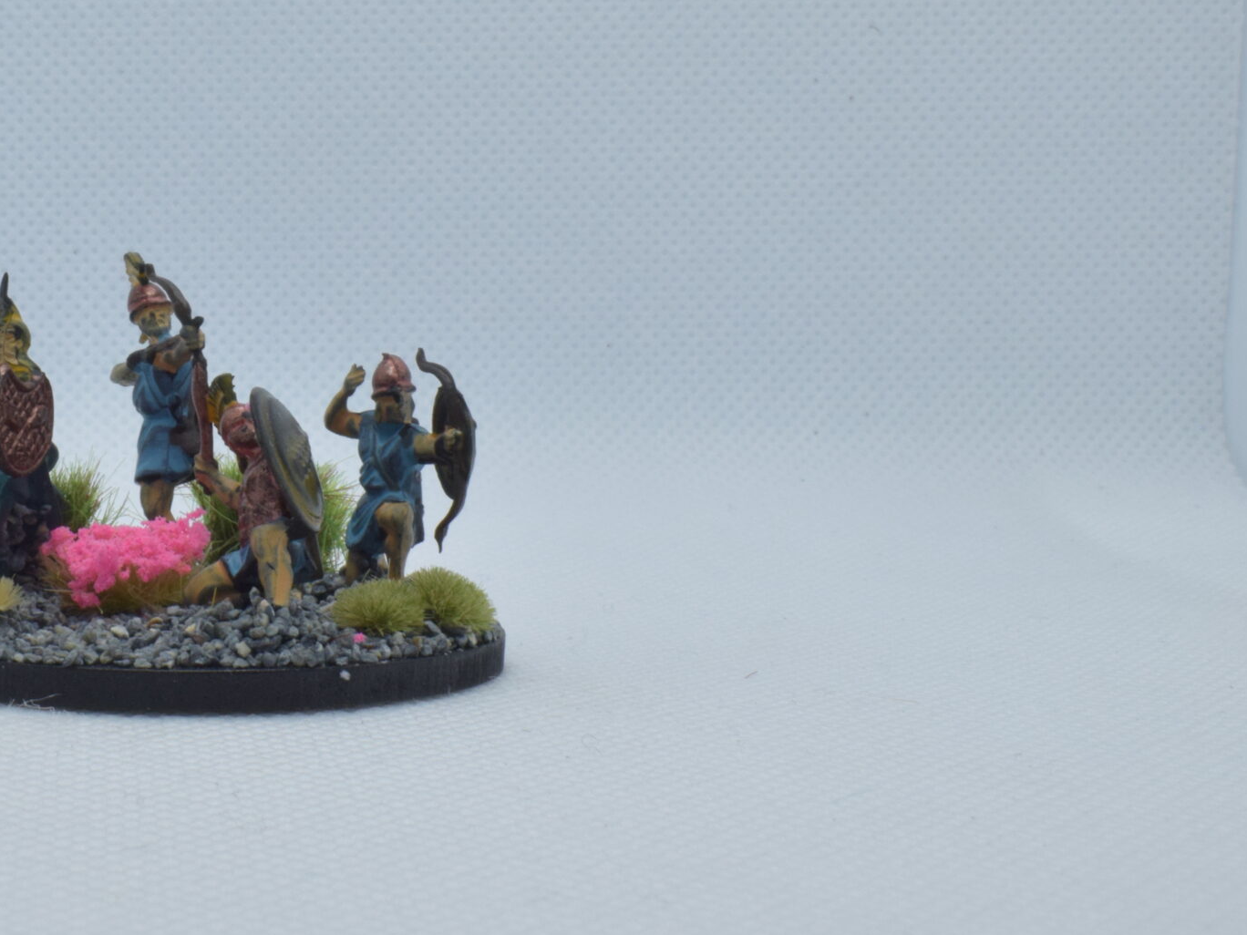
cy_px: 302
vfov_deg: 20.1
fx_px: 2626
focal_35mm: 73
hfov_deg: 25.9
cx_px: 129
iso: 800
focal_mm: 27
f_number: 25
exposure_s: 1/60
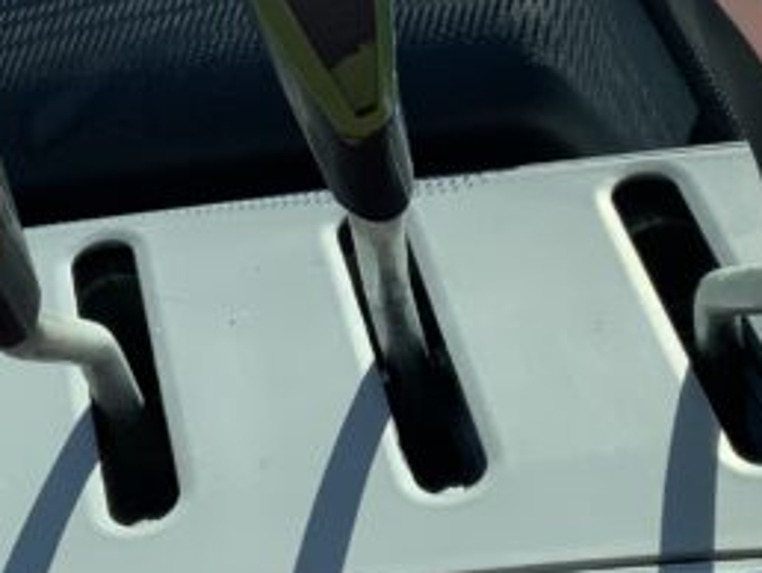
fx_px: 2534
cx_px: 354
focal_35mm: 115
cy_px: 139
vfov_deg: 12.9
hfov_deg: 17.1
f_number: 1.8
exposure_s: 1/1342
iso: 16
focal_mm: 3
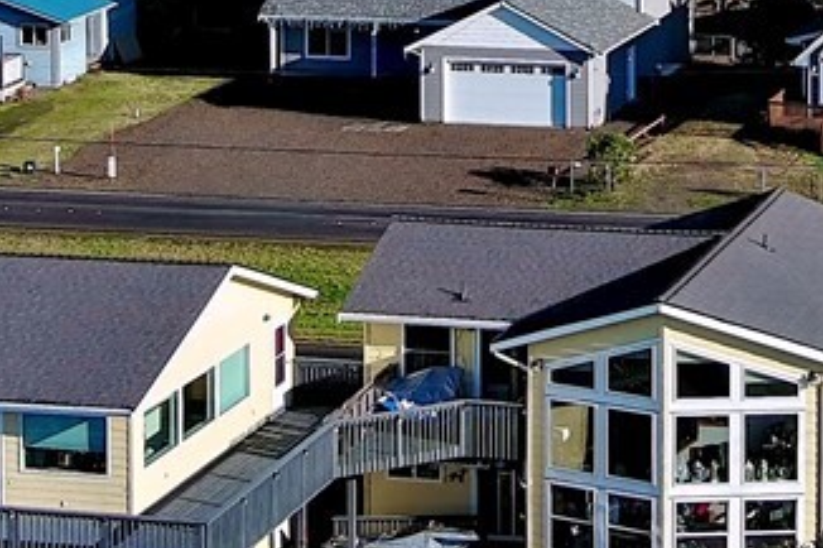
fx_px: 3450
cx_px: 749
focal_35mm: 151
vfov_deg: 8.9
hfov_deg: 13.5
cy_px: -244
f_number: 2.8
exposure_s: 1/1733
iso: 101
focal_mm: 10.57
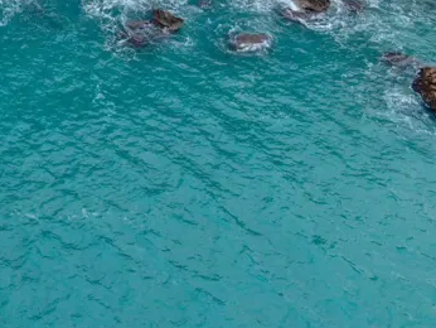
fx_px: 769
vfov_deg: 22.0
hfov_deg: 28.3
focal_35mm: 61
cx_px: -63
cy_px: -81
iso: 100
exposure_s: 1/80
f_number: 2.8
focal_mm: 4.39
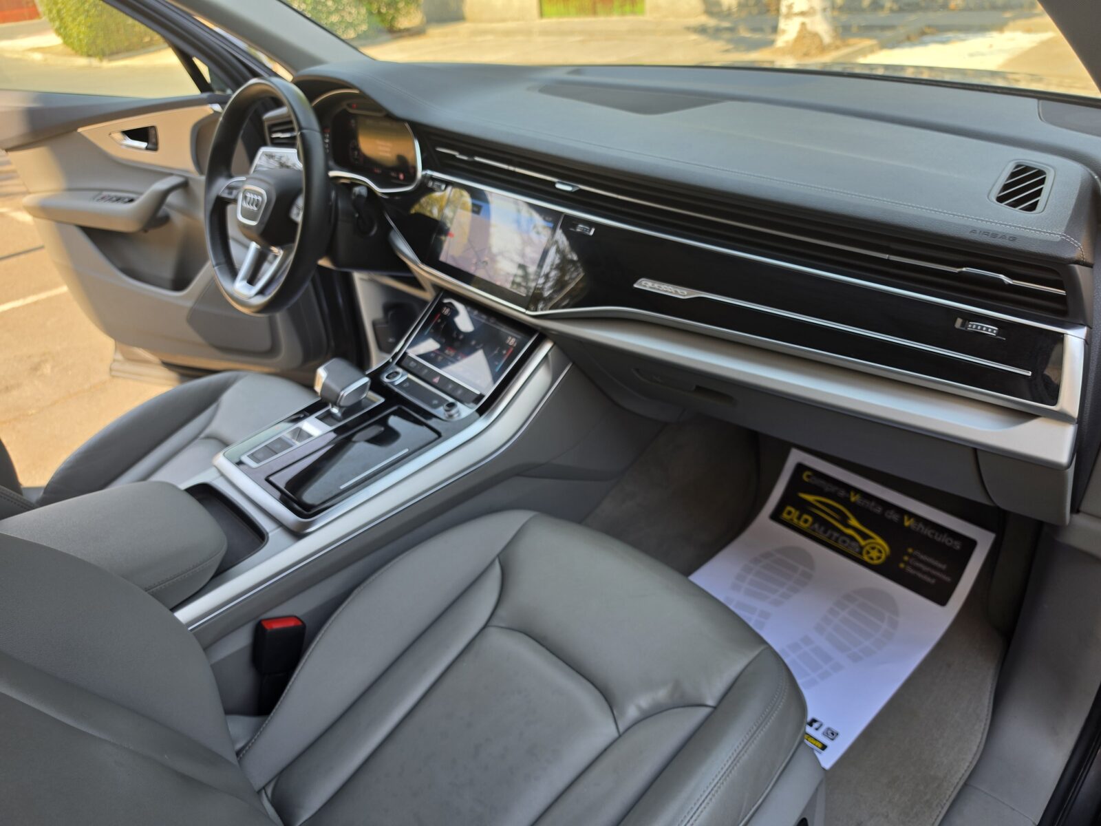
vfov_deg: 58.9
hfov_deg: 73.9
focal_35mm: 23
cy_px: 413
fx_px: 732
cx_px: 550
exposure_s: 1/219
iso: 10
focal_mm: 6.5
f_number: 1.4
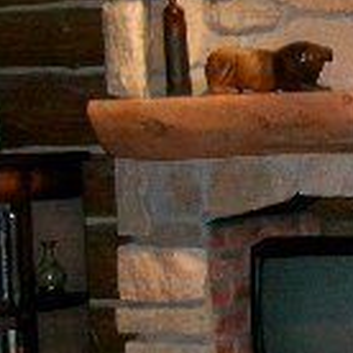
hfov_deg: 9.9
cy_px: 274
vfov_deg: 10.9
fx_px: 1846
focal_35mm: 160
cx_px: 775
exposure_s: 1/50
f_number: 2.8
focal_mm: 8
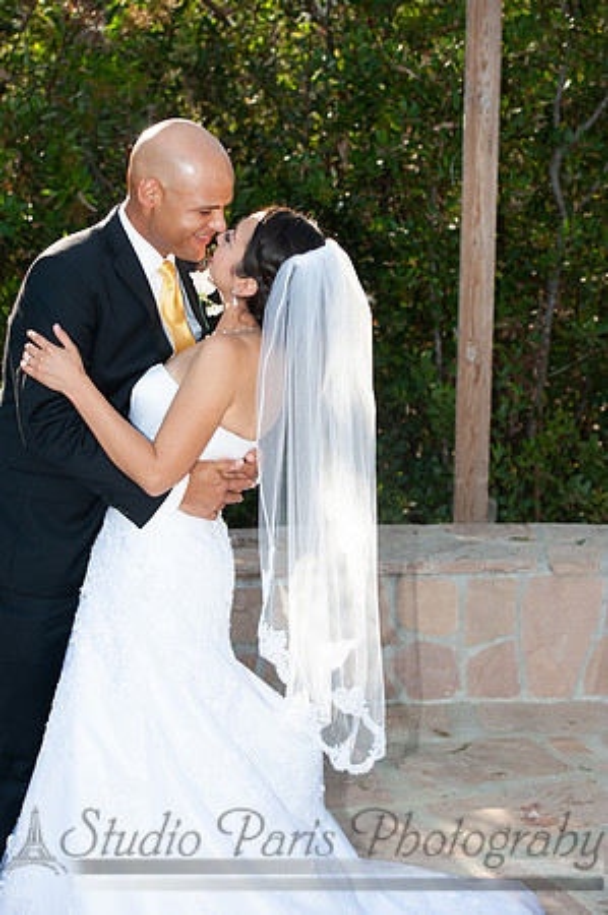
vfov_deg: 28.9
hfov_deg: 19.4
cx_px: 304
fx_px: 1777
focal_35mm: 70
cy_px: 458
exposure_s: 1/250
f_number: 5
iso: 200
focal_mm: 70
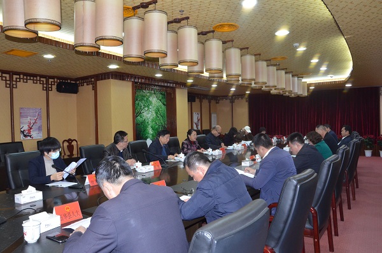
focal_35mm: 27
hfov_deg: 67.5
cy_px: 126
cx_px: 191
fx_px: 286
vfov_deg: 47.7
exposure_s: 1/60
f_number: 5.6
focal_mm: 18
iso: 1600
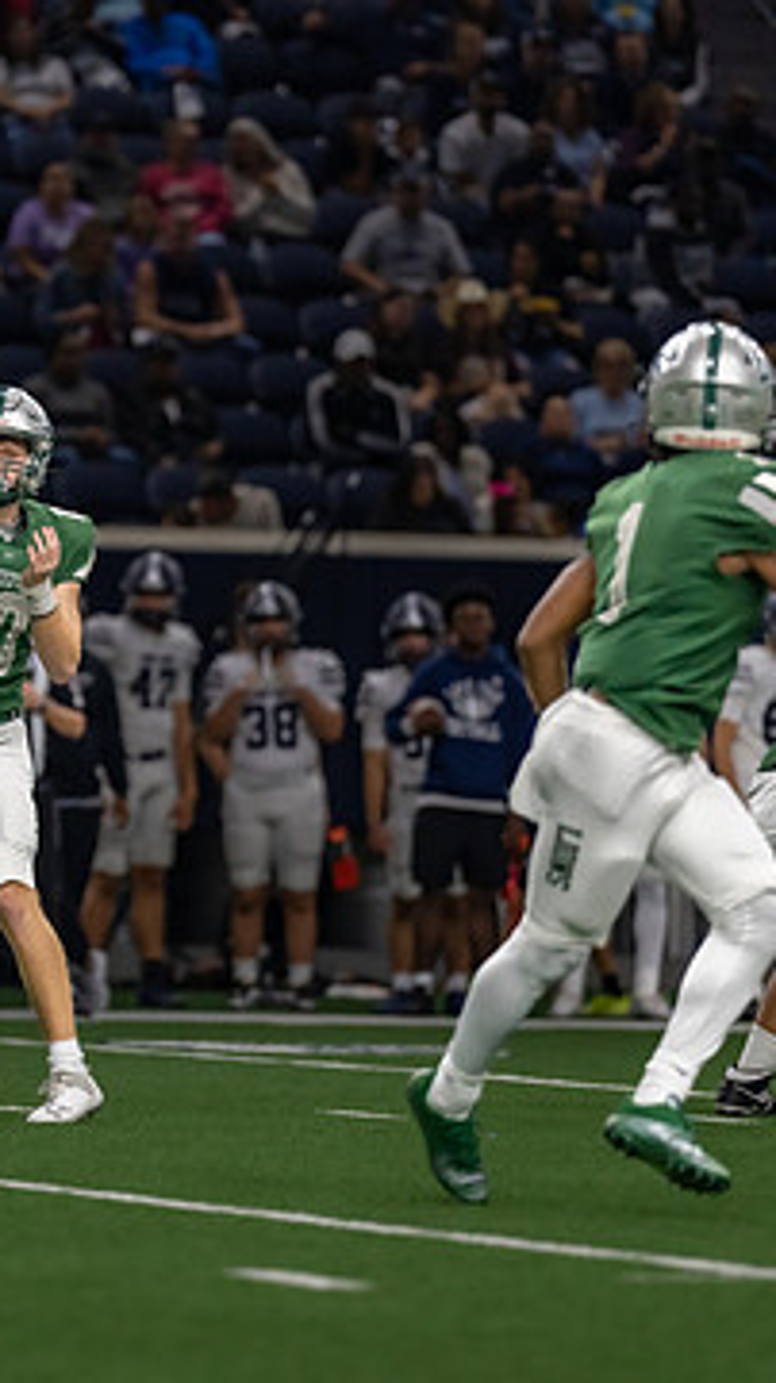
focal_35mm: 362
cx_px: 46
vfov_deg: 6.0
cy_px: 611
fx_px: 13267
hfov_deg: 3.3
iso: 1600
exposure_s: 1/1250
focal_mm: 200
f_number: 2.8
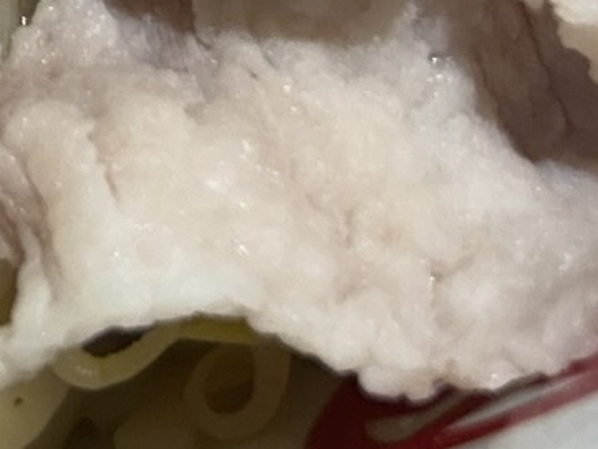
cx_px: -462
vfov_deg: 9.7
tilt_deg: -47.9
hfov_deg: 12.6
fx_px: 2488
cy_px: -416
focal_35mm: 144
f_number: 1.5
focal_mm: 5.7
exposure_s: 1/100
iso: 40
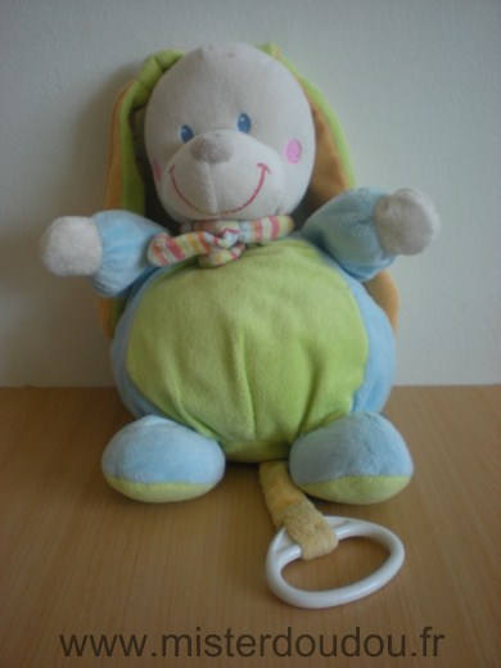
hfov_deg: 37.7
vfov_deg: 49.0
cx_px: 250
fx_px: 733
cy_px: 334
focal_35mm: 38
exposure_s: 1/71.3
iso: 179
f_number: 3.1
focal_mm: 6.3
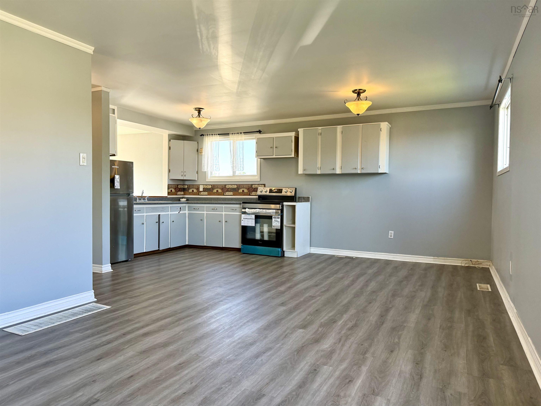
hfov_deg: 71.6
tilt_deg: -1.4
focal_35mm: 24
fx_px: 375
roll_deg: -0.7
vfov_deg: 56.8
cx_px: 270
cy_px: 203
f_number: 1.78
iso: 160
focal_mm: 6.76
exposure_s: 1/239
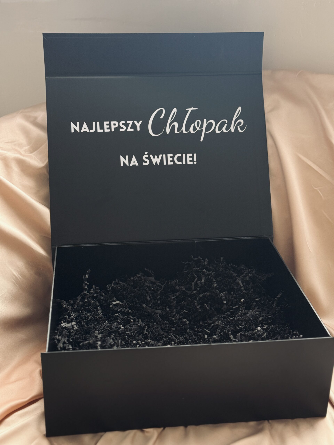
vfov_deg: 39.7
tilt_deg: -20.5
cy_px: 222
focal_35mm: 48
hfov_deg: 30.3
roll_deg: -0.3
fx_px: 618
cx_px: 167
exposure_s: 1/97
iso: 100
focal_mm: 6.76
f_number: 1.78
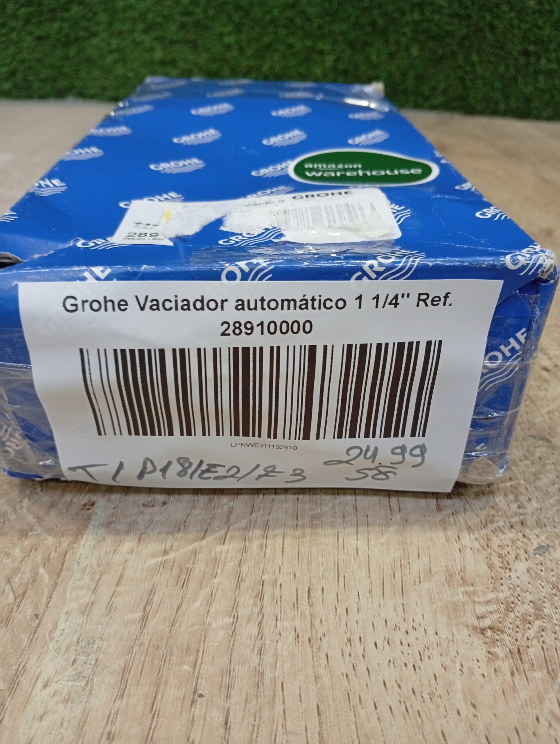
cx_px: 280
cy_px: 372
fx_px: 581
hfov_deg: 51.5
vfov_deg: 65.2
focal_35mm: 27
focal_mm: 3.98
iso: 654
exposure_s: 1/20
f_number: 1.8
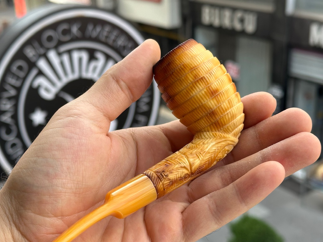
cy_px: 146
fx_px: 551
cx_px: 134
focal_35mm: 59
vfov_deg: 24.8
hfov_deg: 32.6
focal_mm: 6.86
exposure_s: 1/471
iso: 64
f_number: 1.78
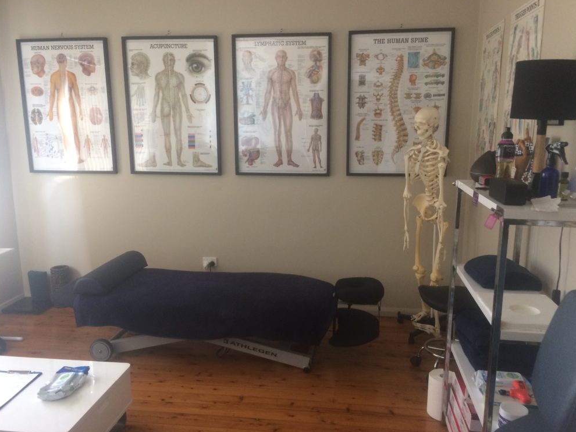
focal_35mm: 30
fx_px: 499
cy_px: 219
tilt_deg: -12.3
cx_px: 293
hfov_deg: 60.0
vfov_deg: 46.8
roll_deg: +0.4
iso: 80
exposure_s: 1/33
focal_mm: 4.15
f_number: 2.2
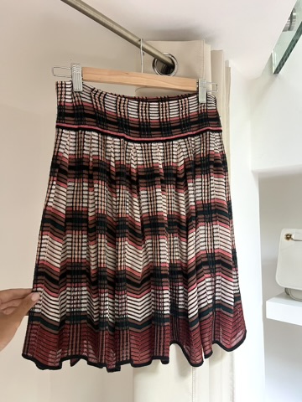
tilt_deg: +2.3
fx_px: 302
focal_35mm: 26
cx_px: 151
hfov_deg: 53.1
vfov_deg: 67.3
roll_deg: +0.4
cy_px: 201
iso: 500
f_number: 1.5
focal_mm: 5.7
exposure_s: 1/60
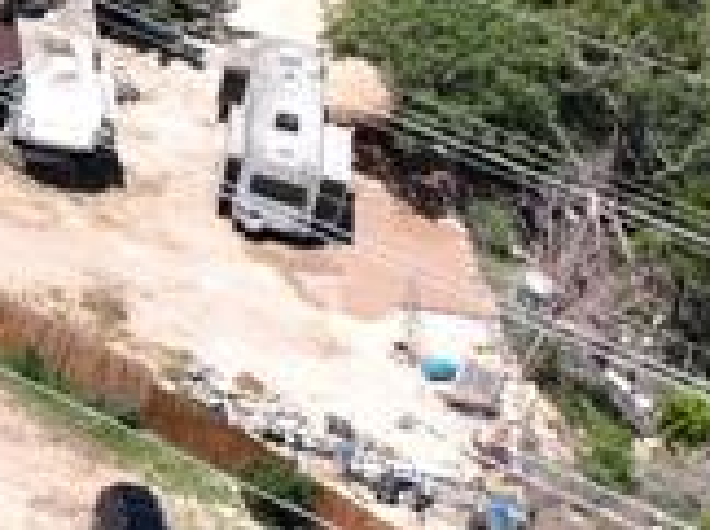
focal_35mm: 152
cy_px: -401
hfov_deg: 10.3
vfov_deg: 9.3
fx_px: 3113
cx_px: -1262
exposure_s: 1/50
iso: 100
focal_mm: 12.29
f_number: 2.8
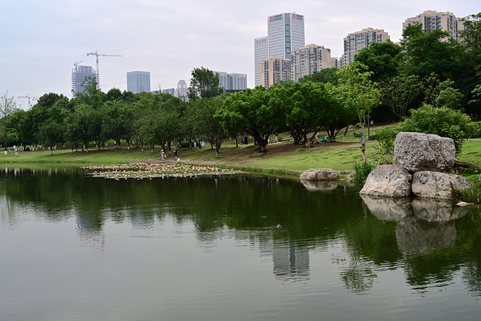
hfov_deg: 47.4
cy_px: 160
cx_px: 240
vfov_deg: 32.6
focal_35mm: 41
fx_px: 548
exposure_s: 1/50
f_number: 10
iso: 125
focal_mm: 41
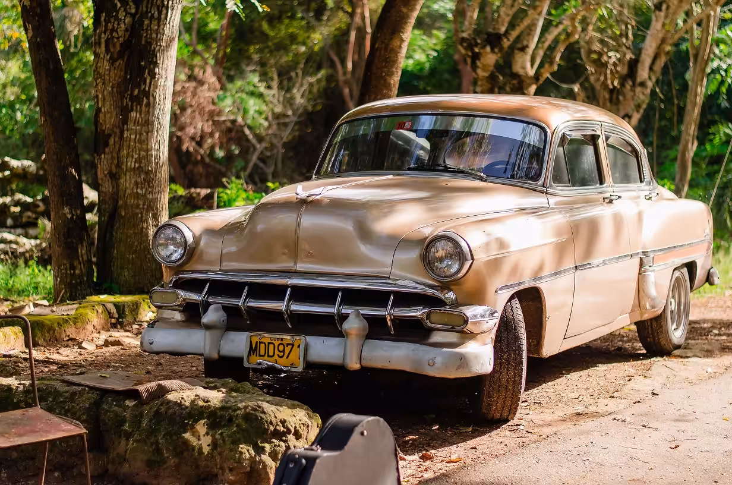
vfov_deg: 18.1
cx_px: 366
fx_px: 1522
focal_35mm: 75
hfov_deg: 27.0
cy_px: 242
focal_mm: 50
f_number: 1.8
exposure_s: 1/2000
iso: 160
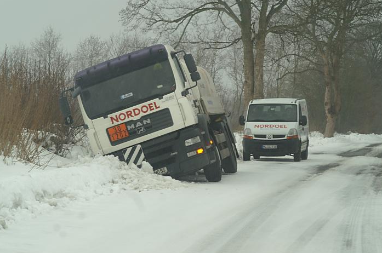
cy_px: 116
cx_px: 188
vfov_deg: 8.8
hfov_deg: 13.3
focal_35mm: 155
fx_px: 1642
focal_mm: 90
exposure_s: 1/90
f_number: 9.5
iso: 100
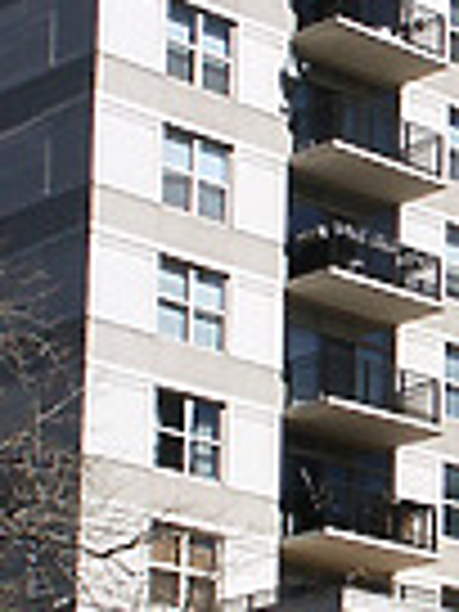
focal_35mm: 154
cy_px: 126
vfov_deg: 12.8
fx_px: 2723
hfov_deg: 9.5
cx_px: 567
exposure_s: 1/500
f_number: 6.7
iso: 64
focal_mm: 7.18
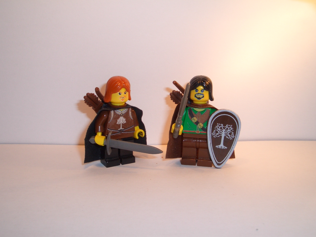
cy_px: 118
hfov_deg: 43.9
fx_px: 393
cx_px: 158
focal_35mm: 43
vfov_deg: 33.6
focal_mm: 5.7
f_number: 4.3
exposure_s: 1/200
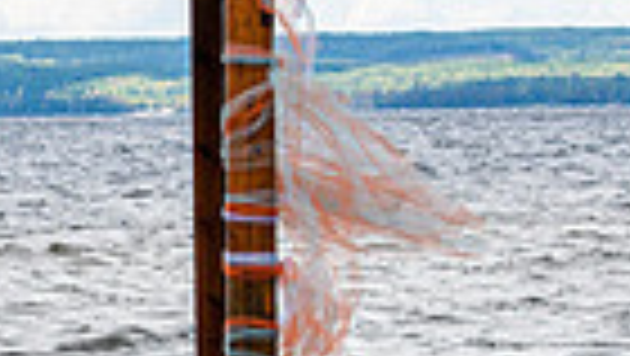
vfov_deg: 3.3
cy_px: 169
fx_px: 6102
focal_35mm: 365
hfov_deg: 5.9
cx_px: -63
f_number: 10
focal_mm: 55
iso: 100
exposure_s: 1/200
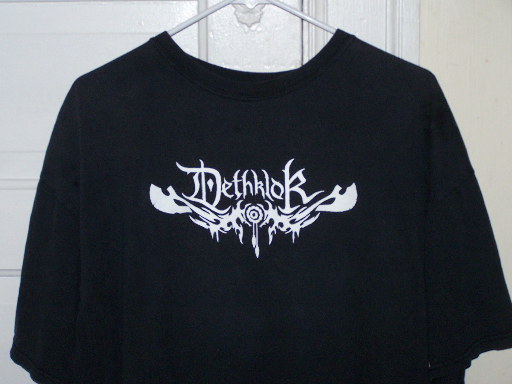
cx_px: 256
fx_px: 1213
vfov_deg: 18.0
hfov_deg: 23.8
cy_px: 192
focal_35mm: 82
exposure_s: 1/90
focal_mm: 13.7
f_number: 3.2
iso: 140
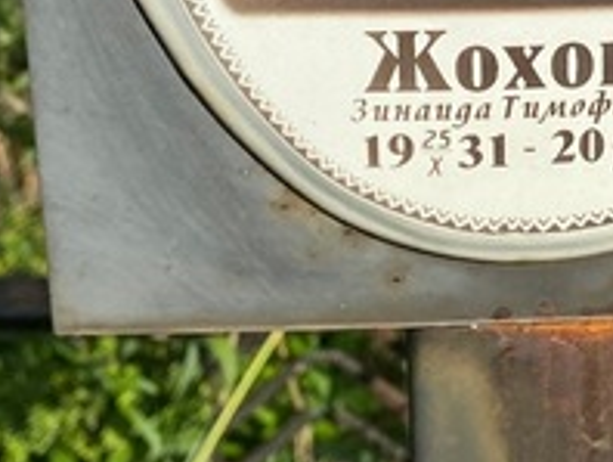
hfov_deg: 18.3
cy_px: -133
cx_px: 588
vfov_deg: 13.6
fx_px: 1862
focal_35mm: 105
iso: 32
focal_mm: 4.25
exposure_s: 1/5495
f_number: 1.8
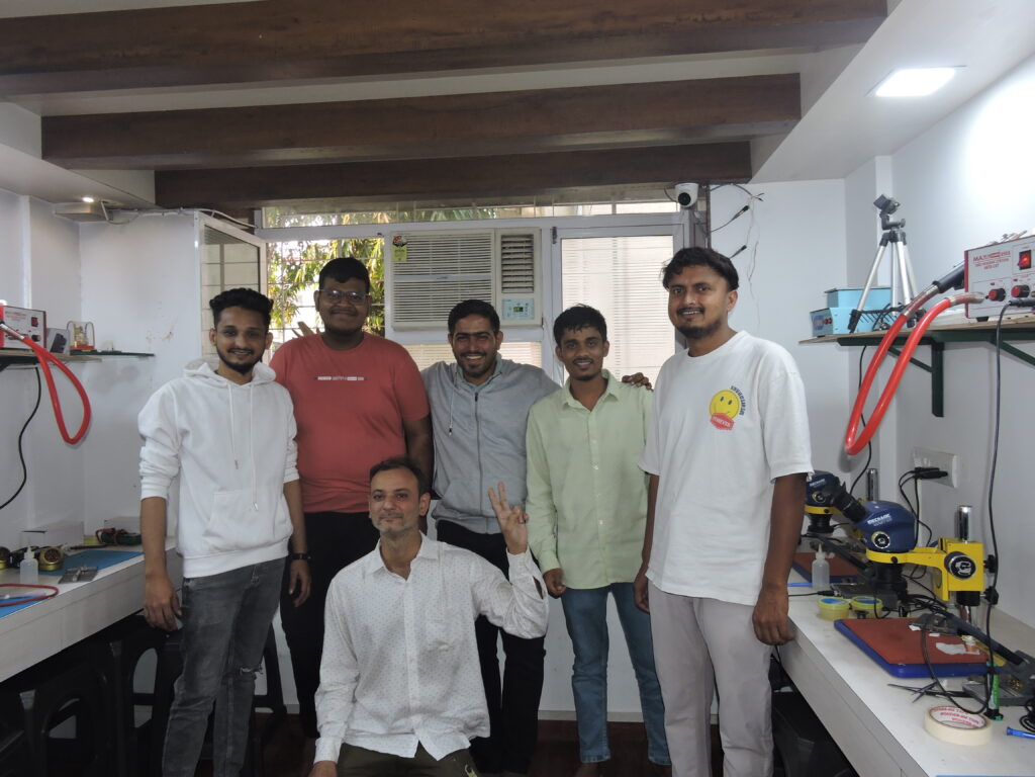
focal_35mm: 24
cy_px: 388
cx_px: 518
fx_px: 718
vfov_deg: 56.8
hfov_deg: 71.6
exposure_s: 1/40
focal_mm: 4.3
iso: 200
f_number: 3.3
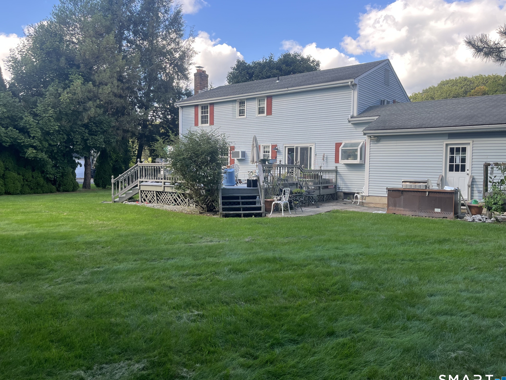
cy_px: 191
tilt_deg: -3.5
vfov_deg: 51.4
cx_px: 254
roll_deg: -0.5
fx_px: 395
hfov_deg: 65.3
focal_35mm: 27
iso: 50
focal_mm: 5.1
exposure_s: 1/459
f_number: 1.6
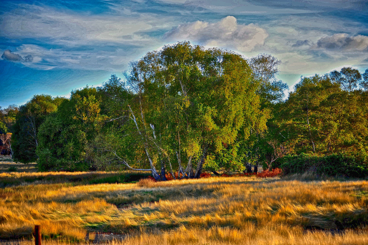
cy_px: 122
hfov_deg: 25.4
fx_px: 817
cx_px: 184
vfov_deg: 17.0
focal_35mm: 80
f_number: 2.8
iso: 200
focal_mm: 80
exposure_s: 1/1000
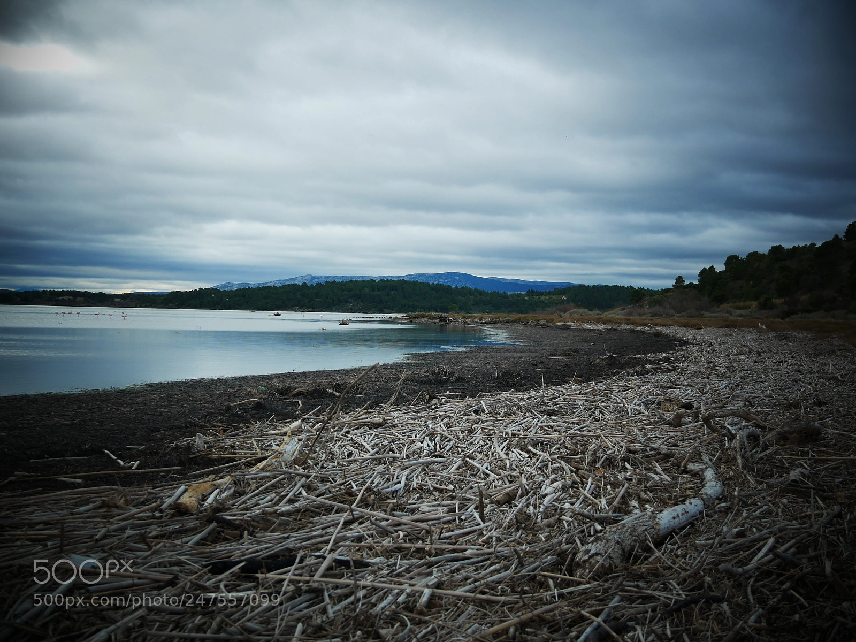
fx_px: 1187
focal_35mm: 48
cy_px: 321
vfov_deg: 30.3
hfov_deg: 39.7
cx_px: 428
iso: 200
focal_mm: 19
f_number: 3.8
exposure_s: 1/1000
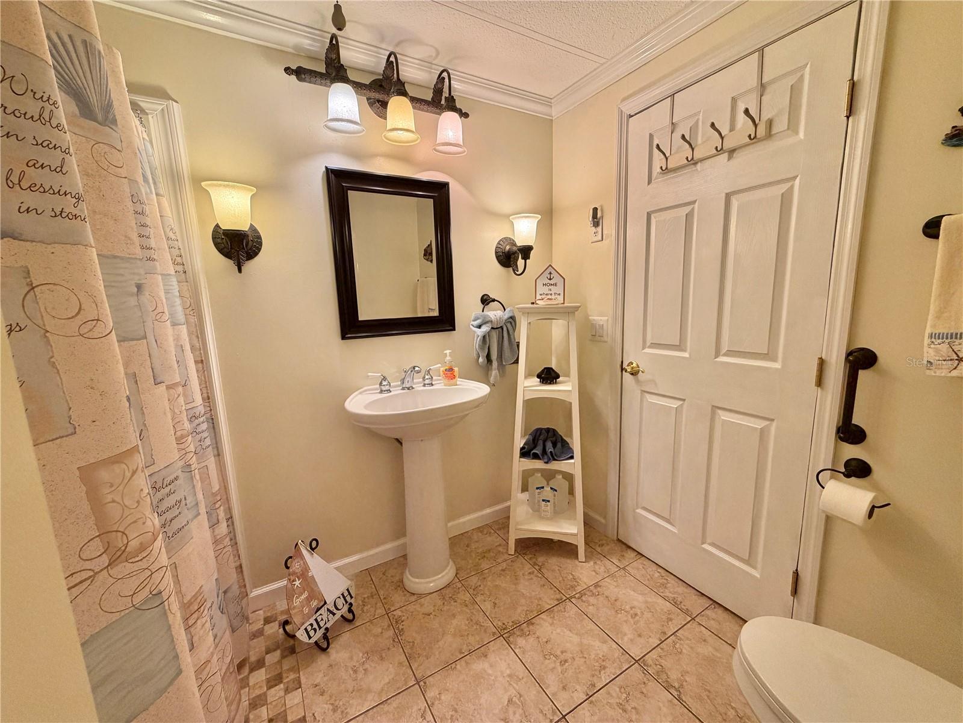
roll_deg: +2.3
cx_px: 482
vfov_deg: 85.7
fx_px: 389
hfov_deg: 102.1
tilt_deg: -9.3
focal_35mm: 14
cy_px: 362
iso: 160
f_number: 2.2
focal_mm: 2.22
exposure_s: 1/120
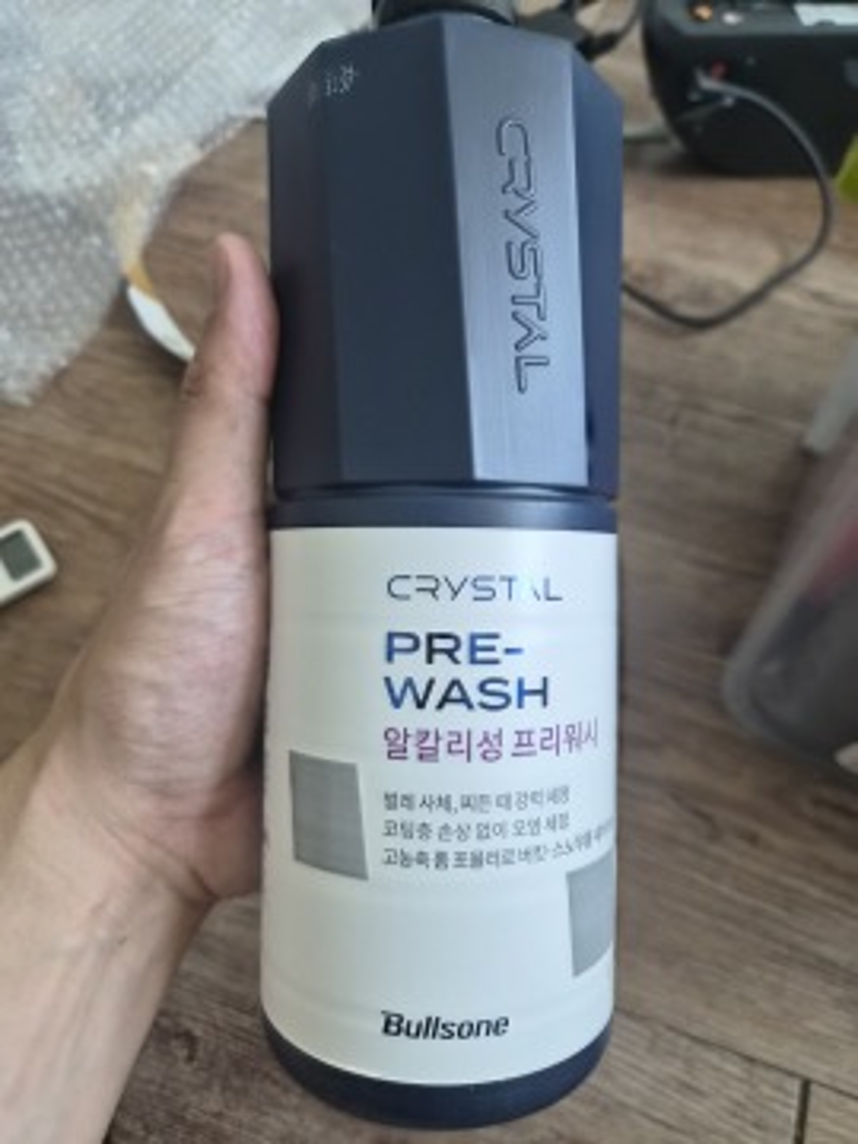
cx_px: 429
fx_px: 760
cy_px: 572
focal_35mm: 23
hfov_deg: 58.9
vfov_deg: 73.9
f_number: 1.8
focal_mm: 5.4
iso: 320
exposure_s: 1/120
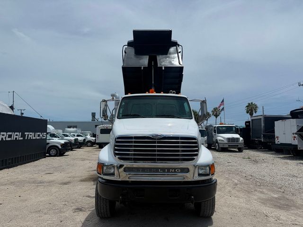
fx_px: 210
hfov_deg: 71.6
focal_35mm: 24
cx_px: 152
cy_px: 114
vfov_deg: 56.8
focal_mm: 6.76
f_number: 1.78
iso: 80
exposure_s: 1/14286
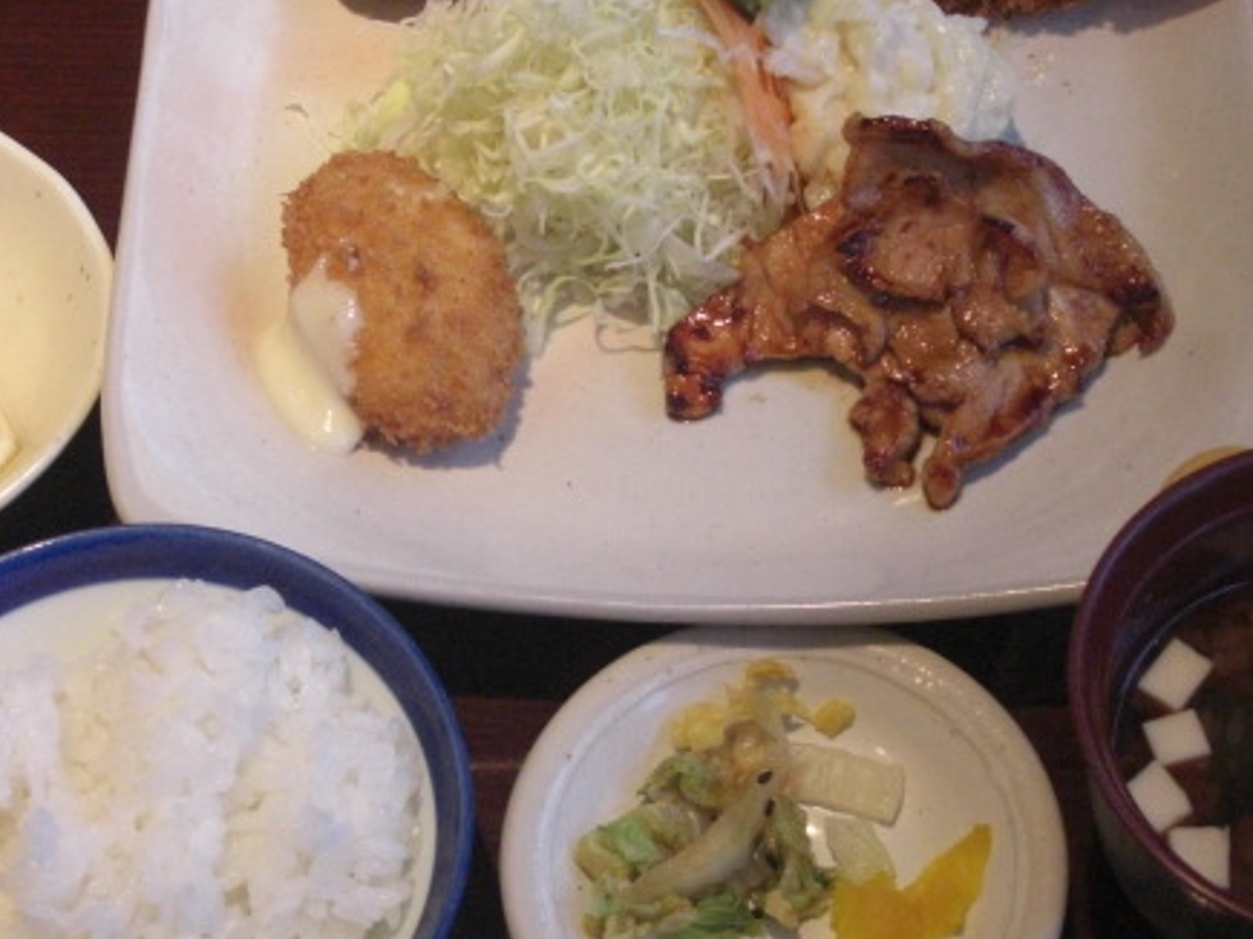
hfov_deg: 19.6
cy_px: 455
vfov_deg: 14.8
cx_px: 677
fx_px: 3619
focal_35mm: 100
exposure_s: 1/80
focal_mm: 14.2
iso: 800
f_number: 4
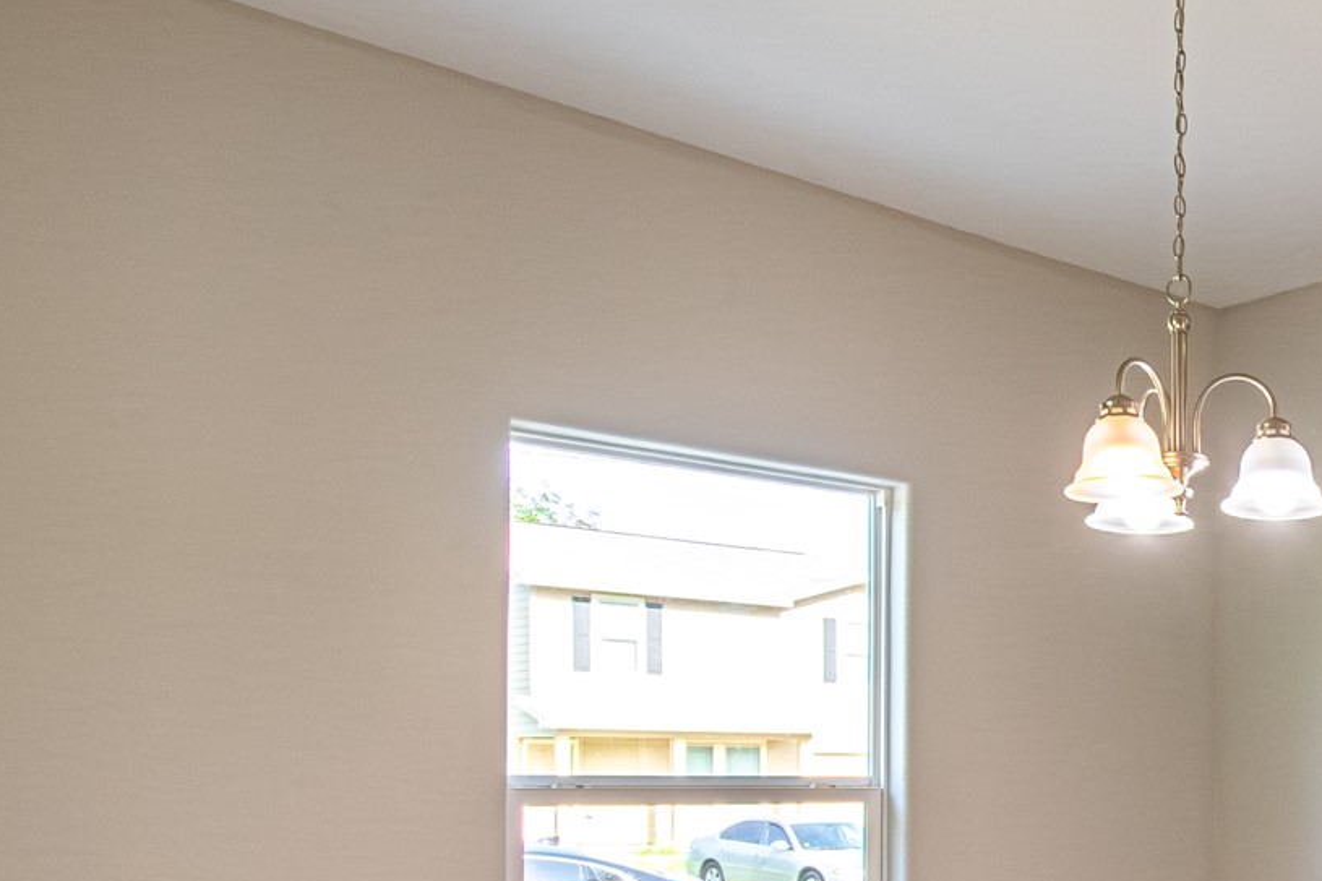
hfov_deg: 40.3
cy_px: 782
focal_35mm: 40
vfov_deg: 31.9
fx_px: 1468
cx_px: 1416
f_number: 11
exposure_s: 1/60
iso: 1000
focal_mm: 10
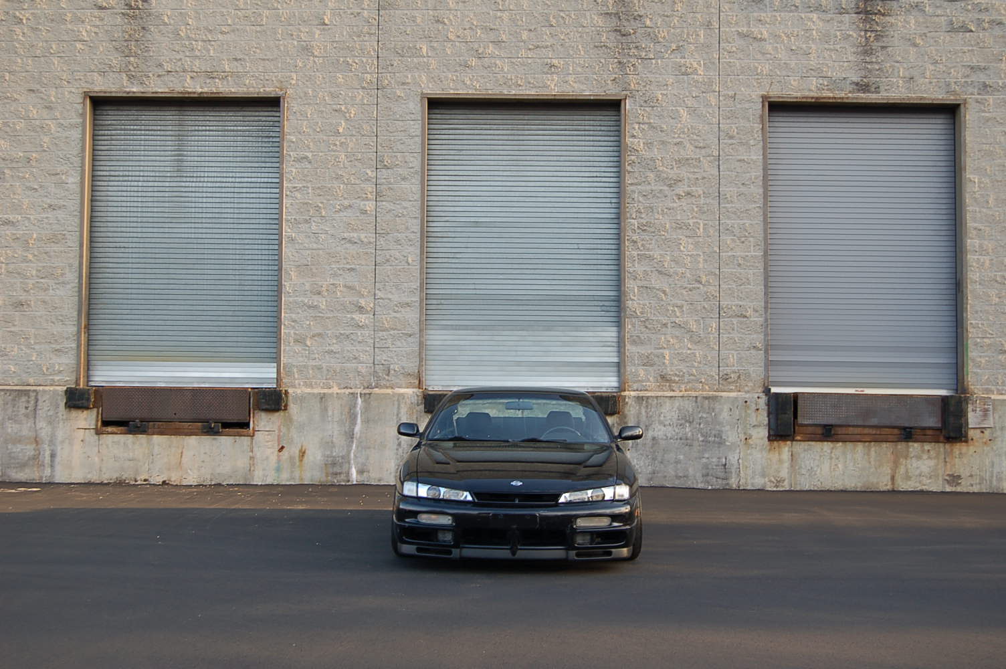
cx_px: 503
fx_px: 1298
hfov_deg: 42.4
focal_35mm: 46
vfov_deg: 28.9
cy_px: 334
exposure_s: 1/125
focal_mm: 31
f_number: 5.6
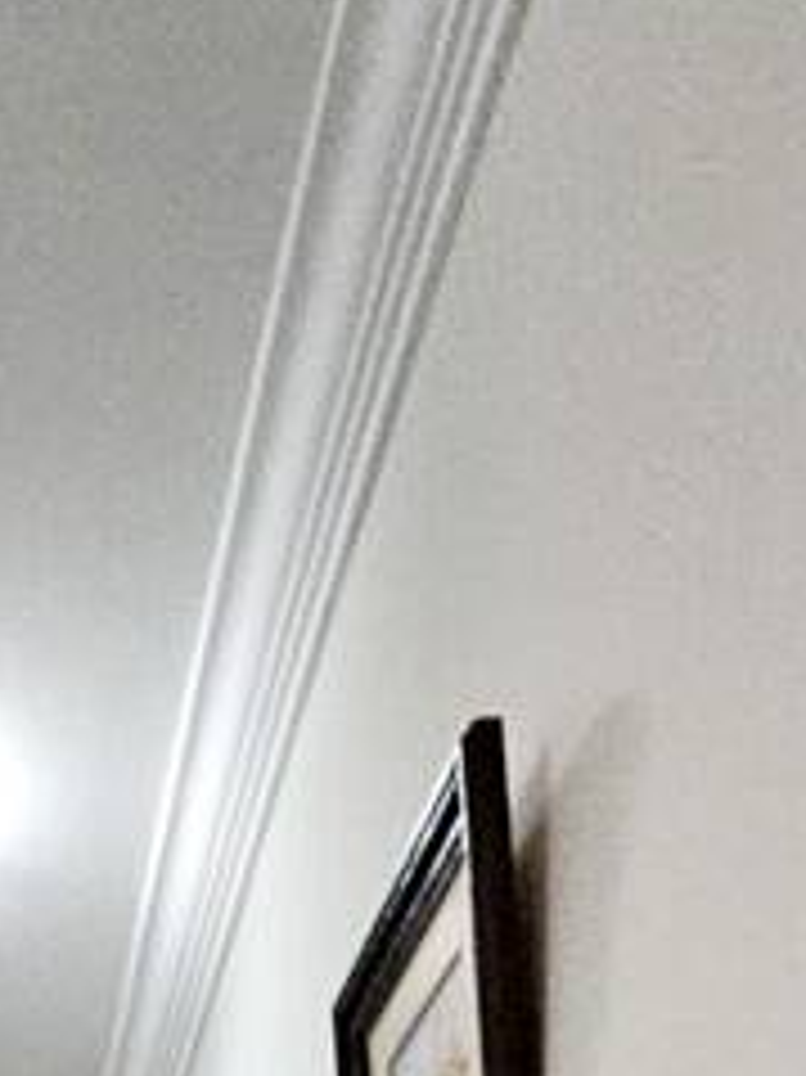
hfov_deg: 24.0
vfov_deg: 21.5
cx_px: -14
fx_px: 1802
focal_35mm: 58
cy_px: 1938
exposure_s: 1/60
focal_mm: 1.7
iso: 320
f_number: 2.2
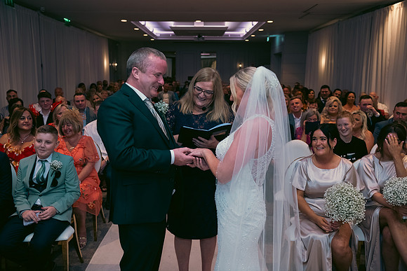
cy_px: 136
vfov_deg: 38.9
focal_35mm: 34
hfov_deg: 55.8
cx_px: 204
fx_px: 384
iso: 800
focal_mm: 34
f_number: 3.5
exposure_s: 1/160
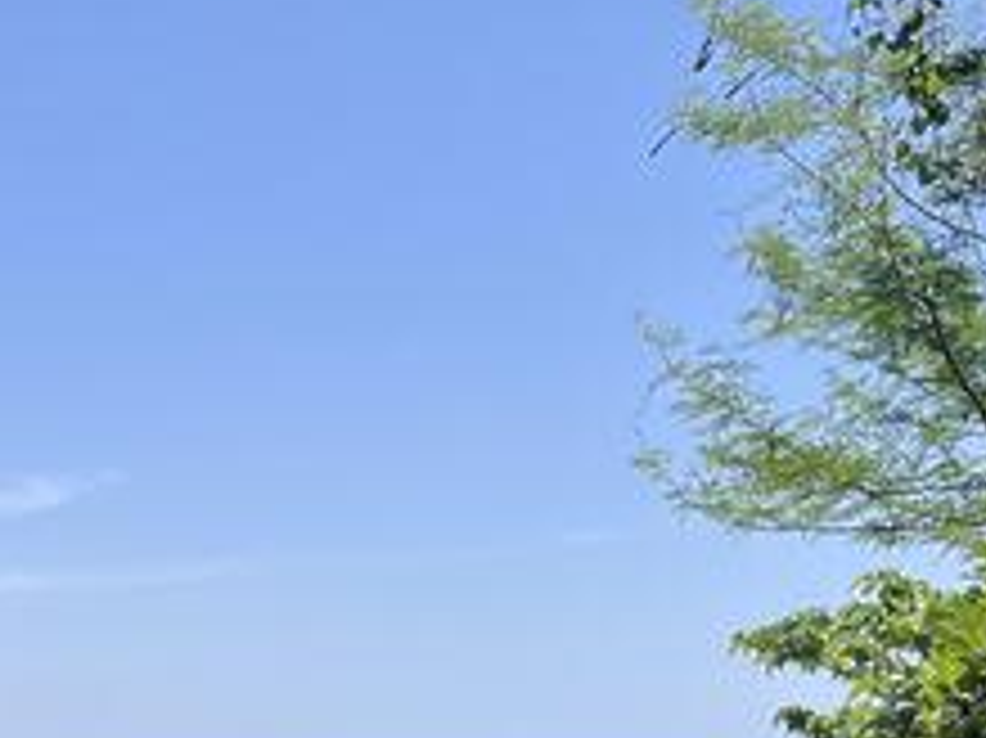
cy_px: 965
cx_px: 122
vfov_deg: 16.7
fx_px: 2363
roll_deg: -0.1
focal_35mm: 83
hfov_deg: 23.0
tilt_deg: -5.0
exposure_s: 1/2632
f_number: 1.6
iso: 50
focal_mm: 5.1
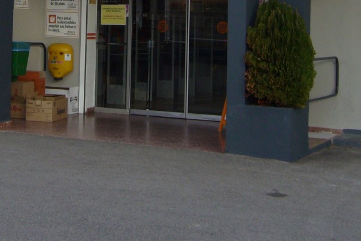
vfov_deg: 15.3
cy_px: -28
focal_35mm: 87
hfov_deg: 23.2
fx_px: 872
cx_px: 94
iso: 100
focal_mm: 5.8
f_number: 5.6
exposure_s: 1/200
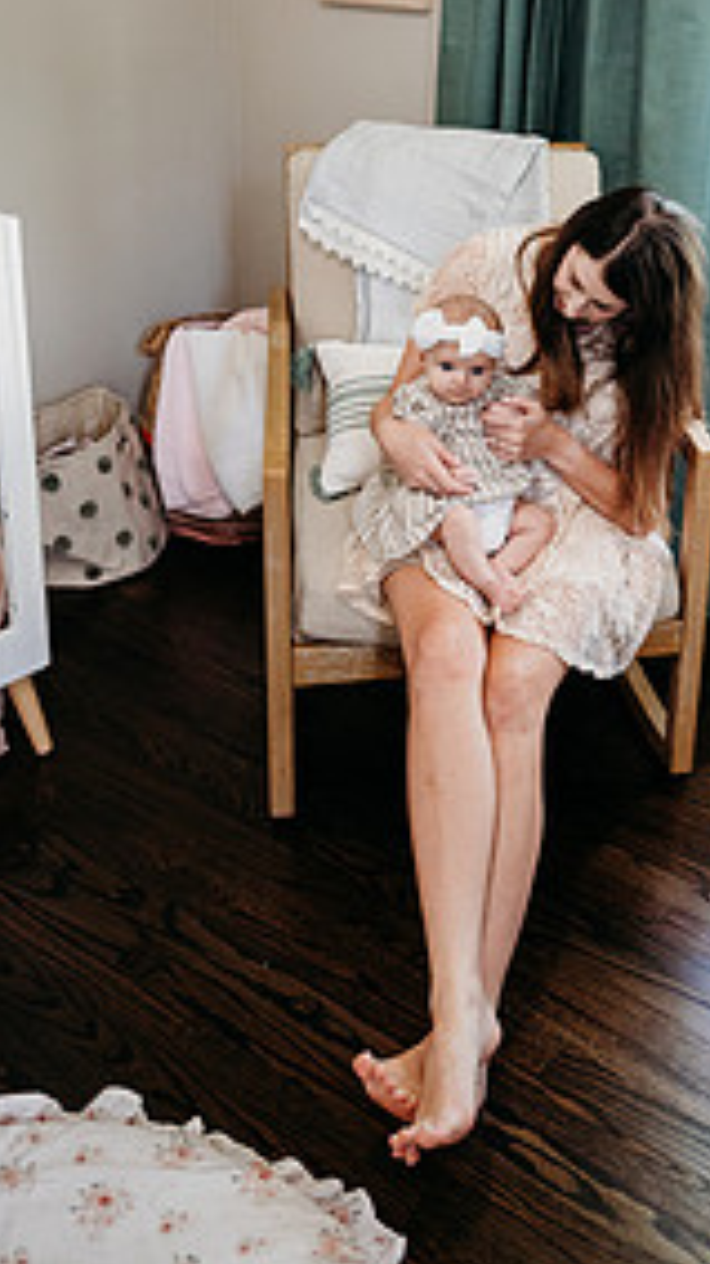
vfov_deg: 48.4
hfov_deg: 28.9
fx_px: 1340
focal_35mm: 40
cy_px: 308
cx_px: 589
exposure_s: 1/200
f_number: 2.5
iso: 1600
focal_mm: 24
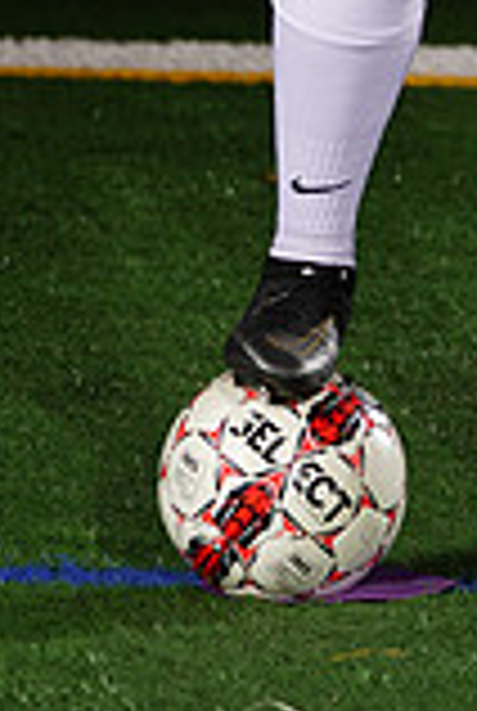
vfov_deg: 2.9
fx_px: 14049
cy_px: -212
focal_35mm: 710
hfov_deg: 1.9
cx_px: 466
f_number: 5.6
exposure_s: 1/200
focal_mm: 194
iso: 200
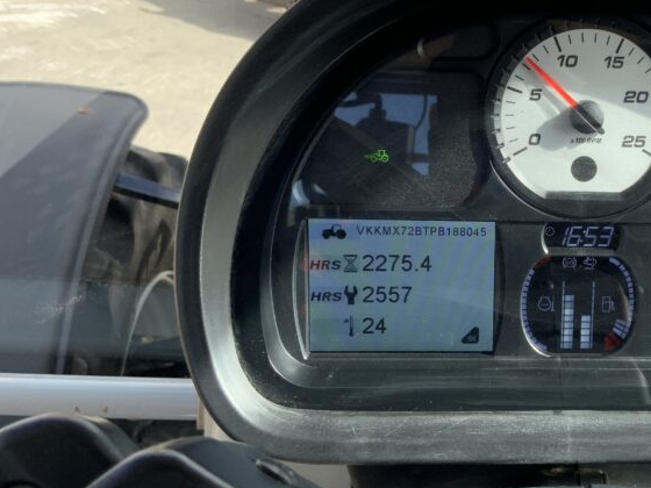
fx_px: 997
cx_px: 553
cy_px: 202
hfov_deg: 34.6
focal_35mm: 53
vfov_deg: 27.5
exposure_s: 1/391
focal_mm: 3
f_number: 1.8
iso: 16
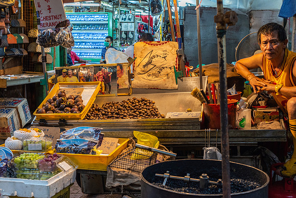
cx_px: 128
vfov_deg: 23.9
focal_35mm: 57
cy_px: 92
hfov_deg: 35.2
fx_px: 466
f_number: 5.6
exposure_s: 1/90
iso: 1600
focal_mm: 50
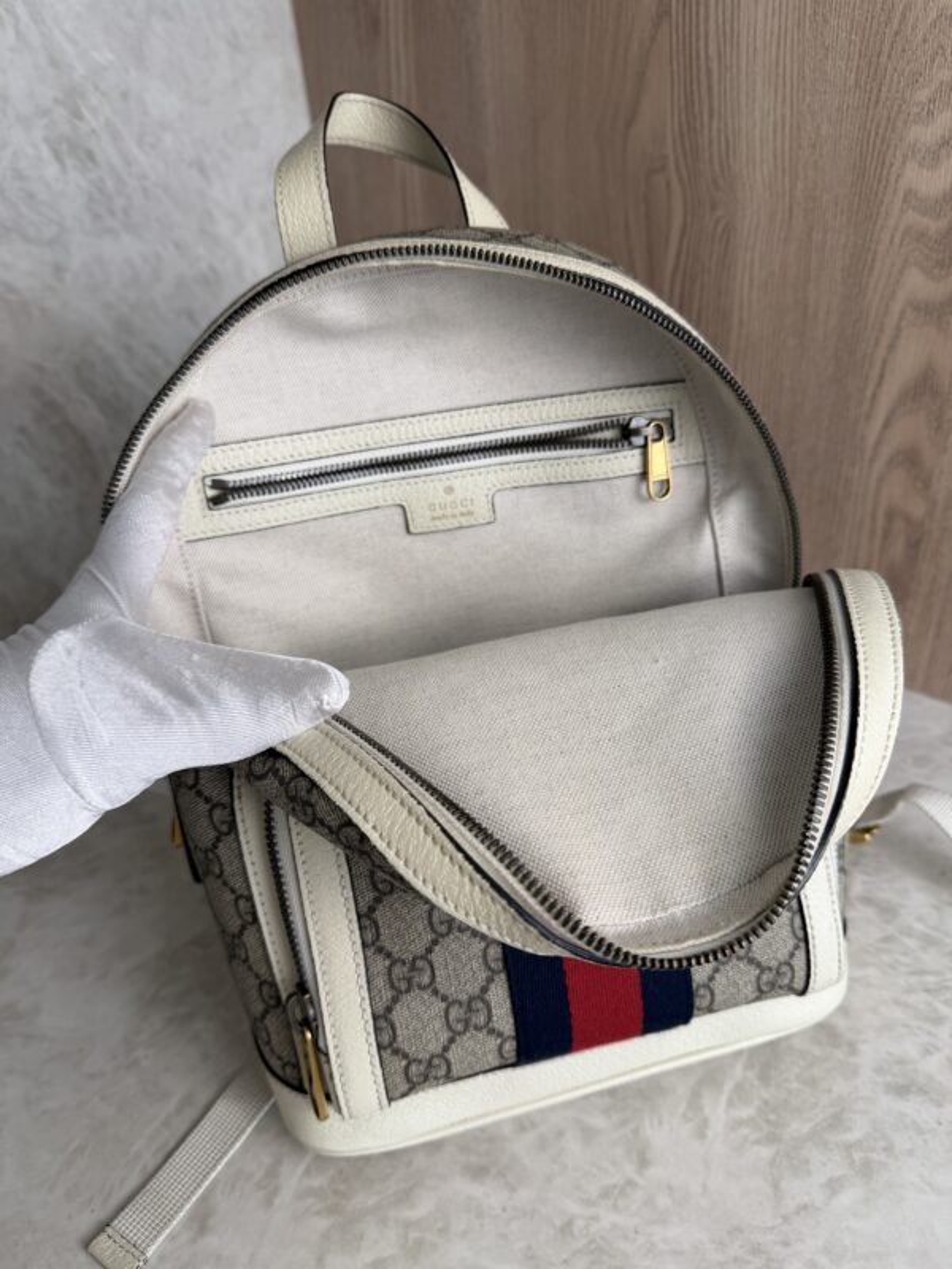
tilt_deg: -32.8
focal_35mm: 24
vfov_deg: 71.6
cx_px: 476
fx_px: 880
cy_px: 634
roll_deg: +6.3
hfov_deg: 56.8
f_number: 1.78
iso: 64
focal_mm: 6.76
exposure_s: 1/178
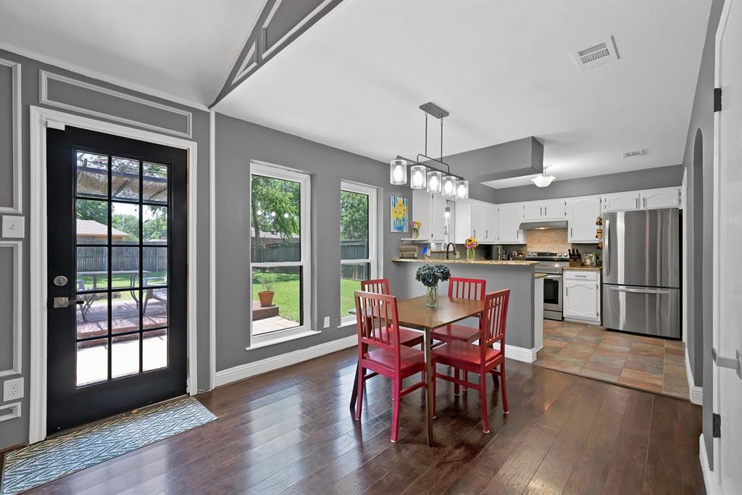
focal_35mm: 14
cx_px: 371
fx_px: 289
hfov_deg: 104.2
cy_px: 248
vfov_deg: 81.2
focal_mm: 14
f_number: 9
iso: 640
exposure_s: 1/15
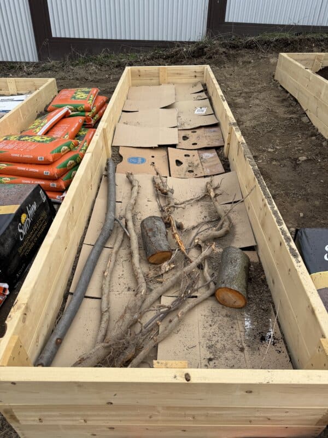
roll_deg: -1.8
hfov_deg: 56.8
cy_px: 219
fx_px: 303
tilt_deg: -34.0
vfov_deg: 71.6
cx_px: 164
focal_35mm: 24
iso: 80
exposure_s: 1/2169
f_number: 1.78
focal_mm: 6.76
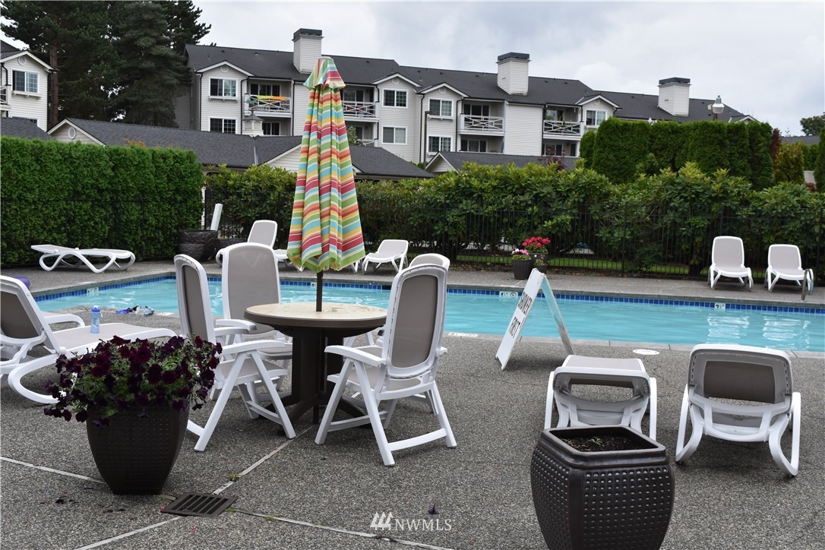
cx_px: 412
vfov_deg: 33.0
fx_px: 928
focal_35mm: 40
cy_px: 275
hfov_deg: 47.9
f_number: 8
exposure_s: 1/500
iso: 400
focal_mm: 27
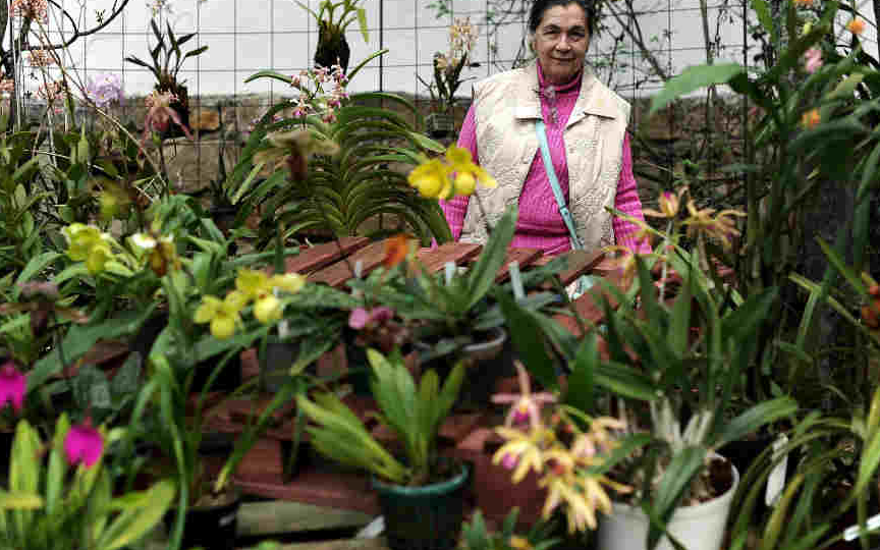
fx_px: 1391
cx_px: 426
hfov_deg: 35.1
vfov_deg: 22.4
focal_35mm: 58
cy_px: 269
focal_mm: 50
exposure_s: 1/500
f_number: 2.8
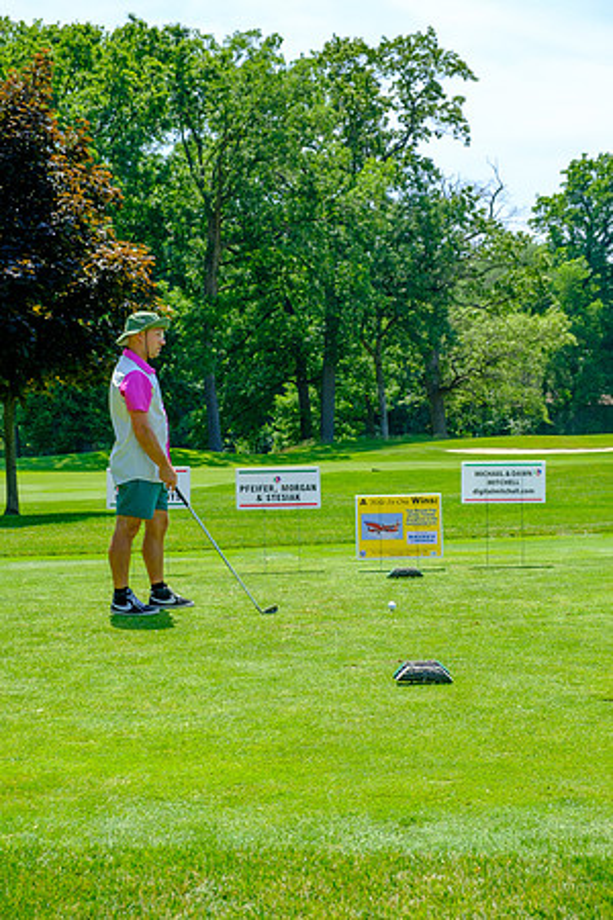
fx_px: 1711
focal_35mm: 67
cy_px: 460
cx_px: 306
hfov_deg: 20.3
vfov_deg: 30.1
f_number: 6.4
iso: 200
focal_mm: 44.4
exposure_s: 1/250
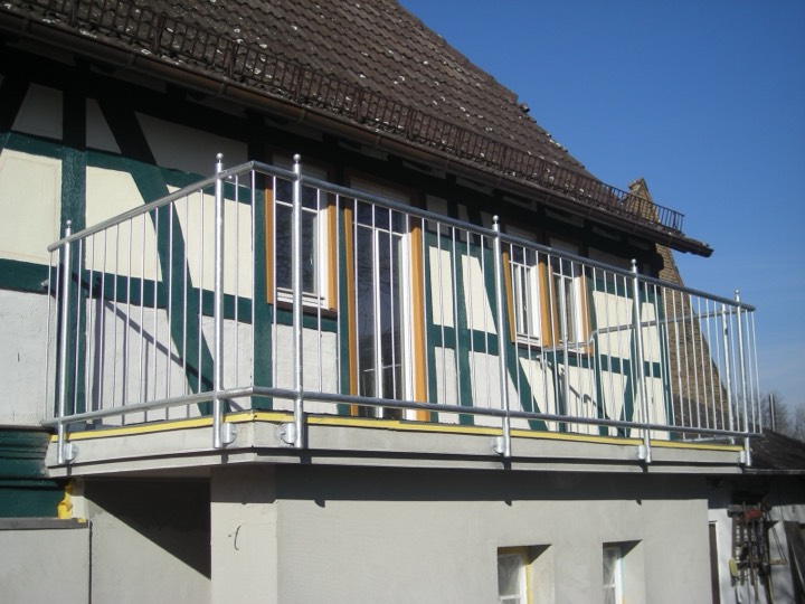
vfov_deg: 29.7
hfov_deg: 38.9
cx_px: 402
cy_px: 302
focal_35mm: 49
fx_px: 1140
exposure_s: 1/250
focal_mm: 7.9
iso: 50
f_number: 6.4
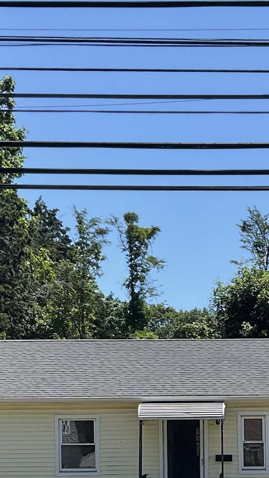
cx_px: 261
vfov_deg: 23.7
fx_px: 1091
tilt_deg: -0.2
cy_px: 477
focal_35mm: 86
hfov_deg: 13.9
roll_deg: +0.5
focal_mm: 3
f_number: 1.8
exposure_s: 1/1451
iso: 16
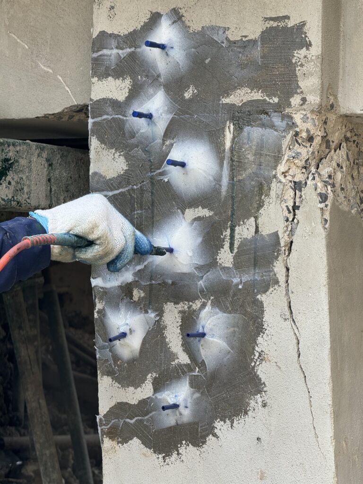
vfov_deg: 16.4
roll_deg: -1.6
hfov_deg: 12.3
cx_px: 182
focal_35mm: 120
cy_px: 242
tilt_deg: +0.7
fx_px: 1678
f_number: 2.8
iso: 50
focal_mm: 15.66
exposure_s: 1/236
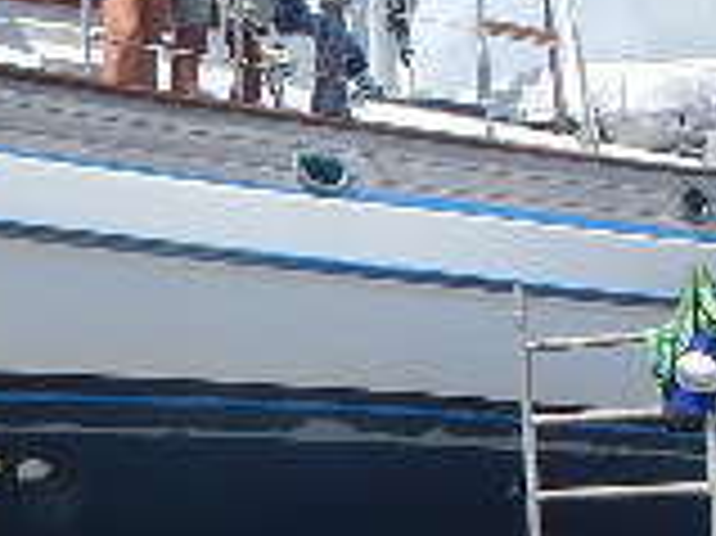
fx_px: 2914
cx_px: -207
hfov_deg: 13.5
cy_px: 90
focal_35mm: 141
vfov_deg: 10.5
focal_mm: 5
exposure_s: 1/1250
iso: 125
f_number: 3.9
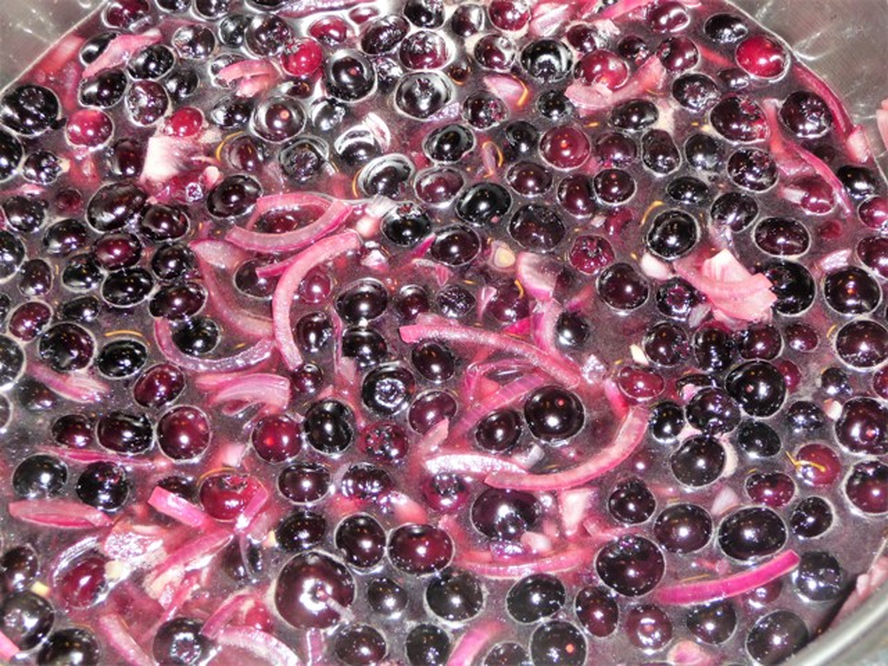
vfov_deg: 25.2
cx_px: 444
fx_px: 1488
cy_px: 333
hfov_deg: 33.2
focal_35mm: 58
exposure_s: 1/30
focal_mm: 9.8
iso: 100
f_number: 4.4
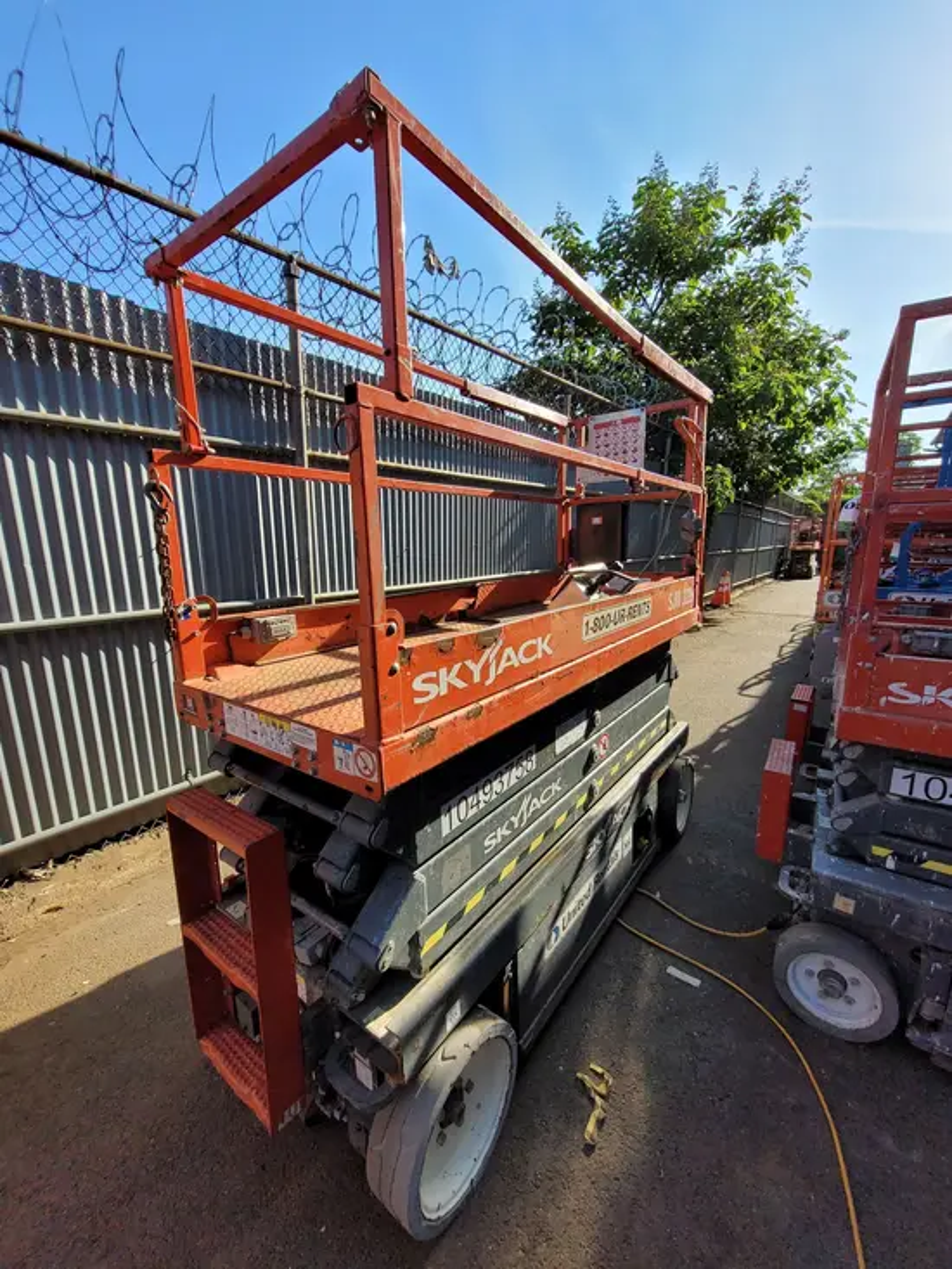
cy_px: 634
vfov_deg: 106.2
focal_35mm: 13
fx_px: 477
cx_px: 476
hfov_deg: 89.9
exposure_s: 1/736
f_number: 2.2
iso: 40
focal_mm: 1.74
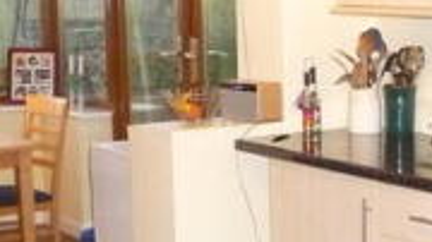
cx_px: 390
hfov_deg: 21.1
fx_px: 1133
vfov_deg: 12.2
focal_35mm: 99
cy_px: 176
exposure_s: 1/30
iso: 800
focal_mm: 4.7
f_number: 3.3
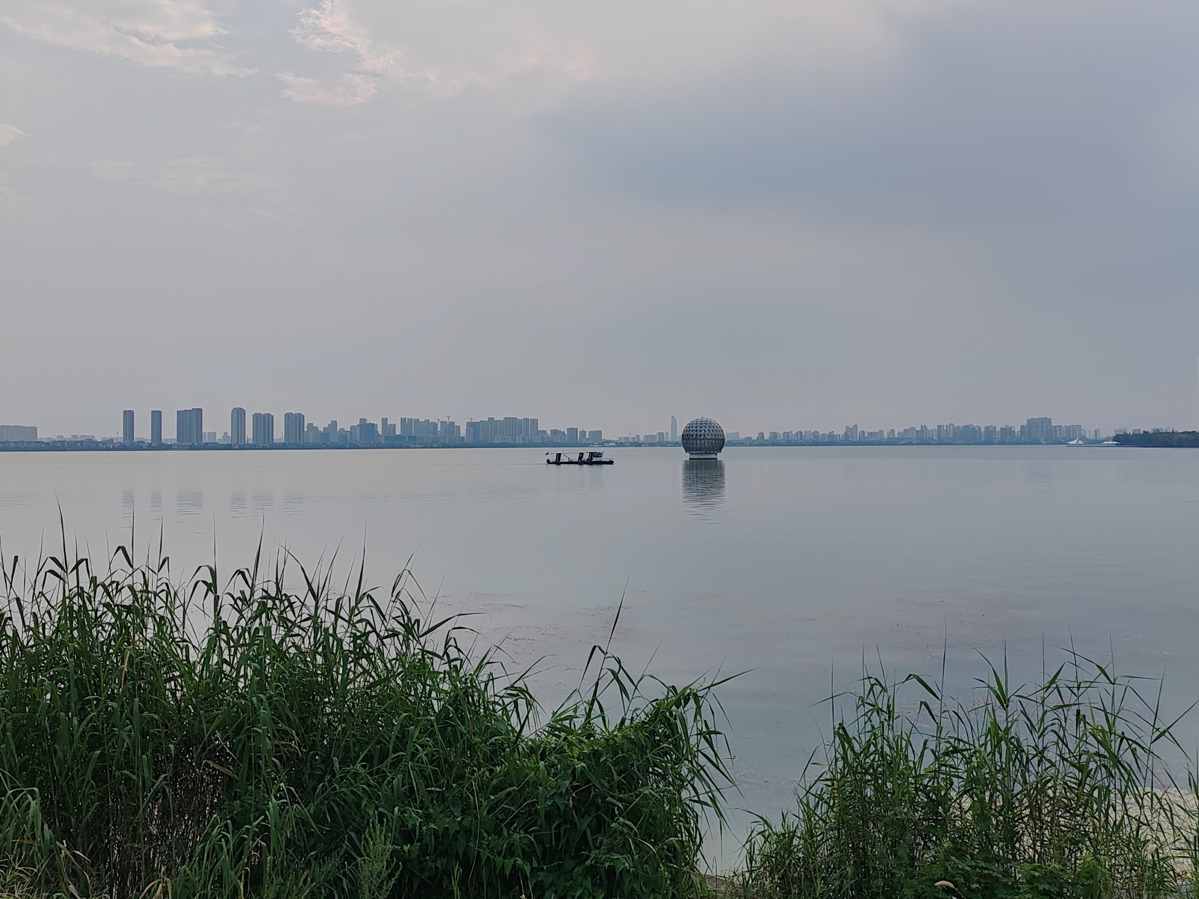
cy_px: 415
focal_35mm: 34
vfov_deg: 41.8
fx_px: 1178
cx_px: 529
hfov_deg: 53.8
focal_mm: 6.14
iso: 50
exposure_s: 1/220
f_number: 1.8
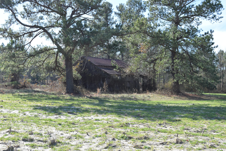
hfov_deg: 46.4
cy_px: 76
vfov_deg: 31.9
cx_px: 113
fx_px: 264
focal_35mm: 42
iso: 200
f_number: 9
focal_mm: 28
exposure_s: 1/320
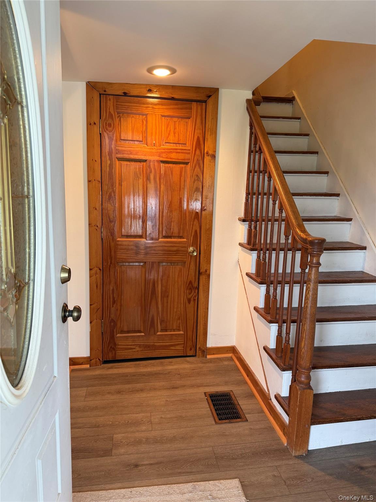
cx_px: 188
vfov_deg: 71.6
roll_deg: -1.9
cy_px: 251
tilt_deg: -8.9
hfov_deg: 56.8
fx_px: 348
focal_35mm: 24
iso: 160
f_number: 1.78
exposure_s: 1/60
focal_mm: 6.76
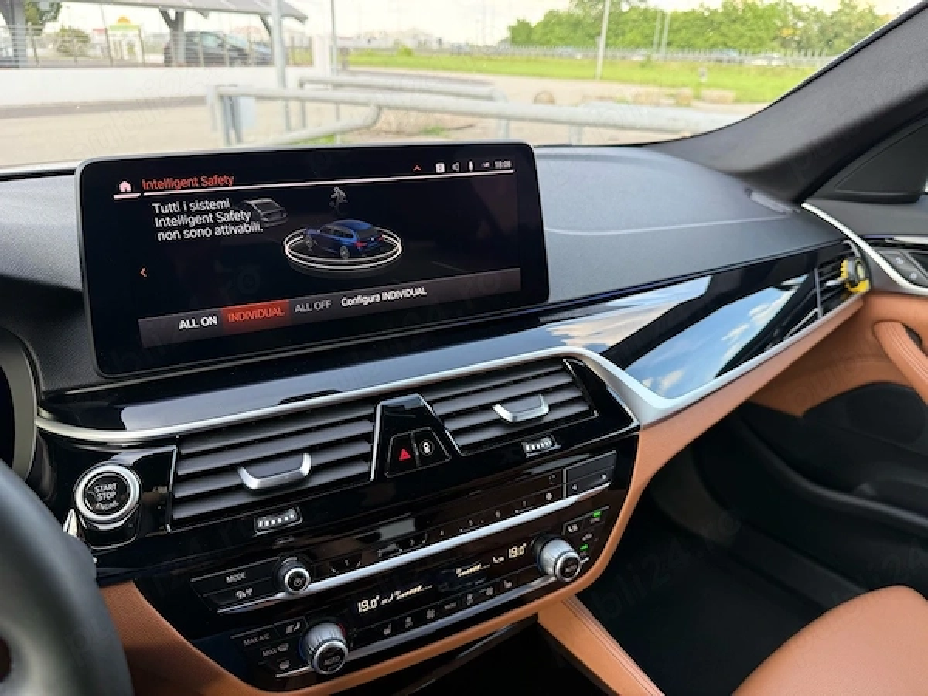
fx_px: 643
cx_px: 464
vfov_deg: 56.8
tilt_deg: -23.1
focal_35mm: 24
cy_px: 348
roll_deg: -1.4
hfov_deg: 71.6
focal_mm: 6.76
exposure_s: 1/201
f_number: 1.78
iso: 100
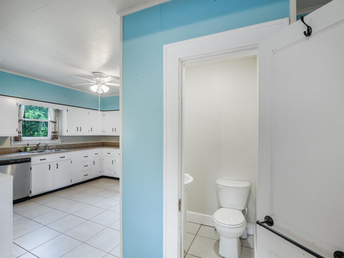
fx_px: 159
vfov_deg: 78.2
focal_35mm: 16
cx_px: 172
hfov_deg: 94.5
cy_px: 129
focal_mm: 8
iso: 800
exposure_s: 1/60
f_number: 2.8
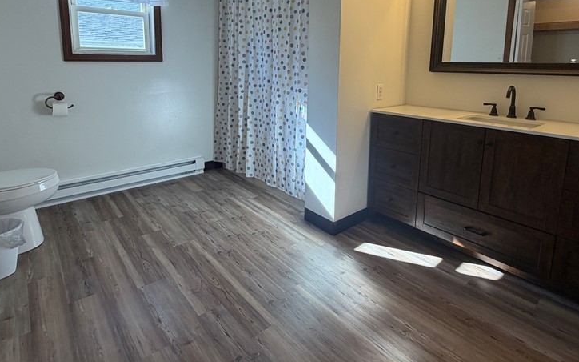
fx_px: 331
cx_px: 284
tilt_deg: -8.1
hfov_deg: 82.3
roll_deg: +0.1
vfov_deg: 55.7
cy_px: 112
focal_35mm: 21
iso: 64
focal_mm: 2.22
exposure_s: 1/120
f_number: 2.2
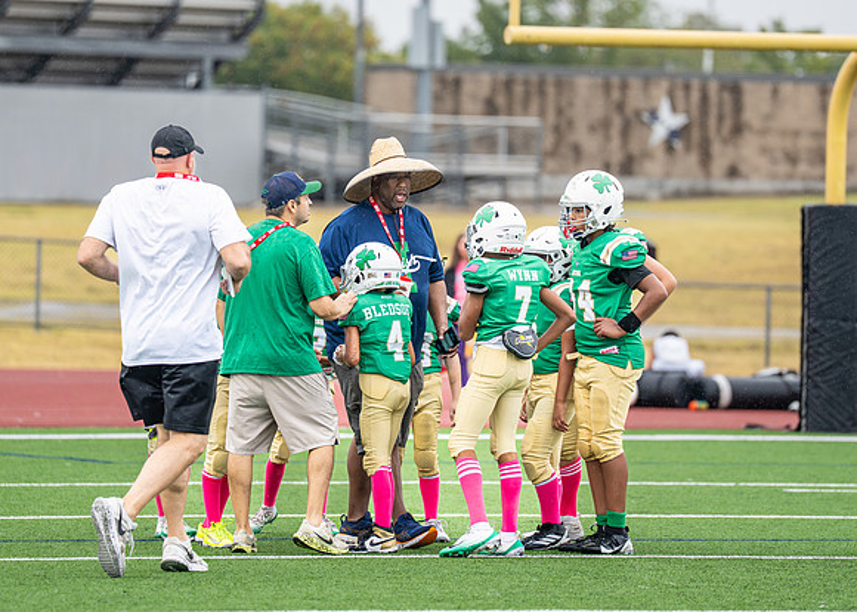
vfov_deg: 4.8
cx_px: 406
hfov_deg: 6.8
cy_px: 274
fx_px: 7256
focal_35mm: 298
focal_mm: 200
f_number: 2.8
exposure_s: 1/1000
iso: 500
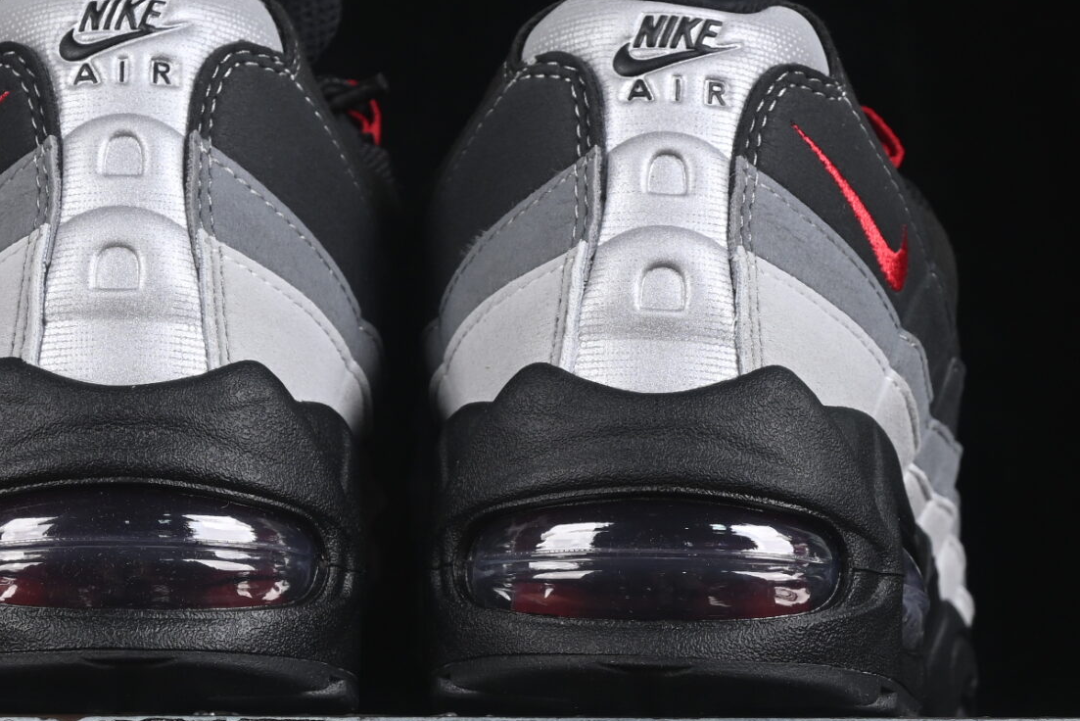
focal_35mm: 174
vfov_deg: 7.9
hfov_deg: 11.8
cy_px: 197
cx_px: 406
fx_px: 5221
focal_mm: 50
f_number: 6.3
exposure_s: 1/60
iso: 160
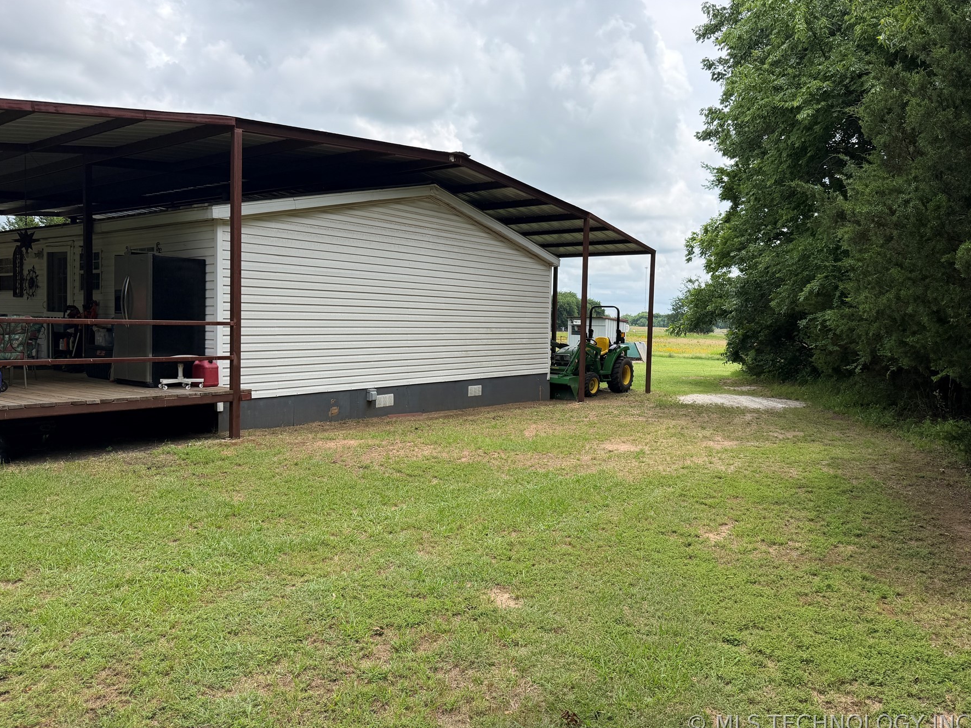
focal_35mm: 26
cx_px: 515
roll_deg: -1.4
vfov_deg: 53.0
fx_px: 729
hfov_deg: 67.2
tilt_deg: -2.8
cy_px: 347
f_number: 1.78
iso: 80
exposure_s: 1/3145
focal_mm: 6.76
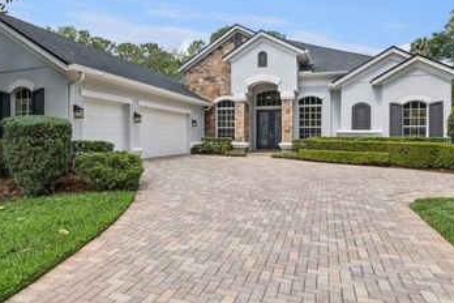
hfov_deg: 75.6
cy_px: 135
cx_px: 193
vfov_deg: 55.0
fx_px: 290
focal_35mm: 23
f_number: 20
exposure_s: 1/30
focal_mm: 16
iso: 100
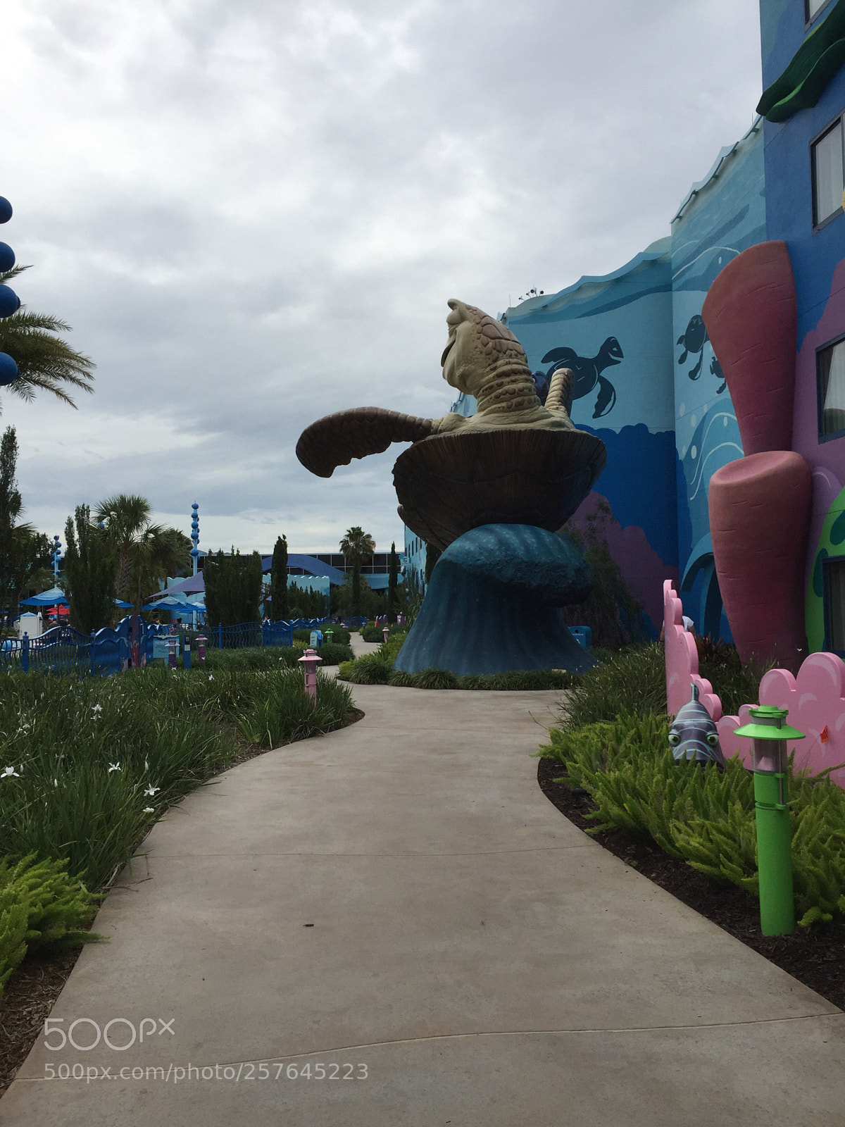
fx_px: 944
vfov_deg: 61.7
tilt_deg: +7.0
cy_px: 564
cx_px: 422
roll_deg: +0.2
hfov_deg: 48.2
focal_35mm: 29
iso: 32
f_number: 2.2
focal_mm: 4.15
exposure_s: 1/3968
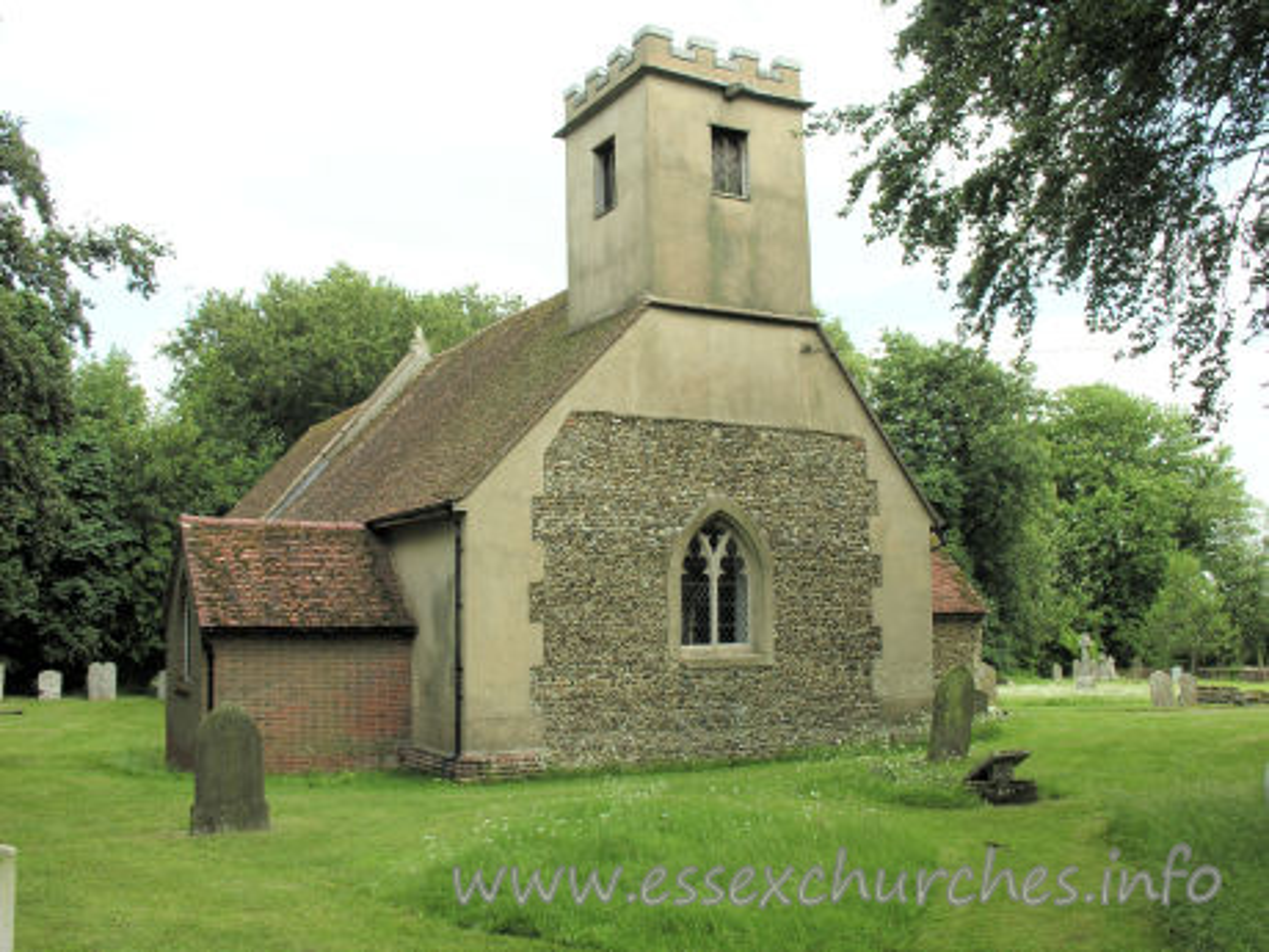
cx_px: 634
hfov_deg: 52.6
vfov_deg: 40.7
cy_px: 476
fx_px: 1283
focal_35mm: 35
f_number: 5
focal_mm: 8.9
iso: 50
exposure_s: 1/124
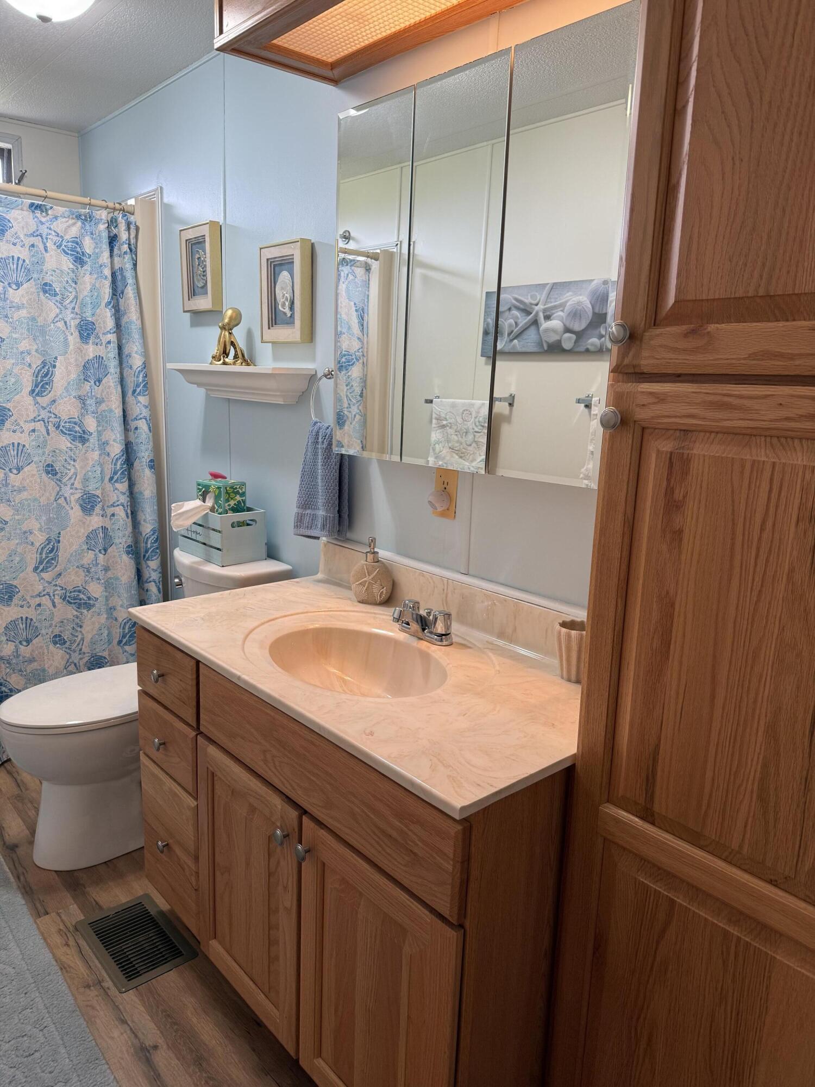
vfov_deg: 71.6
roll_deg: -1.6
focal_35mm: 24
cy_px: 544
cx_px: 408
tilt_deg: -11.7
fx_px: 753
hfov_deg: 56.8
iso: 125
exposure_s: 1/60
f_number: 1.78
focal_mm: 6.76
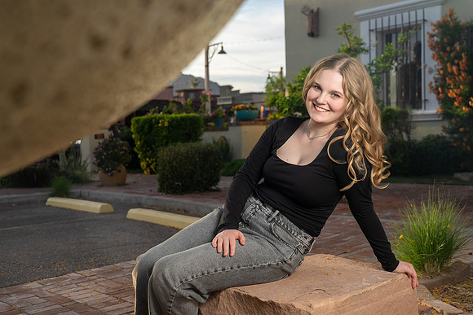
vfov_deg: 30.5
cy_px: 158
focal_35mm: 44
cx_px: 236
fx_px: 578
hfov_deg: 44.5
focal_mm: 44
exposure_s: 1/200
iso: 100
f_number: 5.6
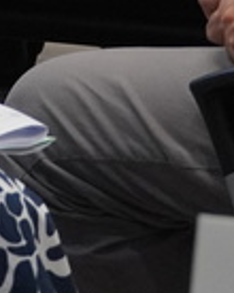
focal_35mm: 272
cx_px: 45
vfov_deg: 6.8
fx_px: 2360
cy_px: -328
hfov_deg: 5.7
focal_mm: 26
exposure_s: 1/160
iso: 1600
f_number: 4
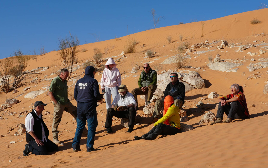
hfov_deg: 30.4
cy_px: 90
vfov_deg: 19.3
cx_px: 135
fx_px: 493
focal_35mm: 68
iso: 100
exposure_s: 1/250
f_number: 11
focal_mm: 43
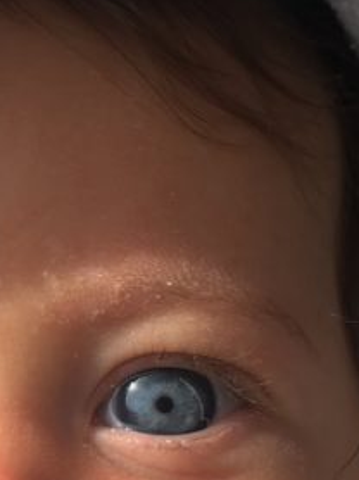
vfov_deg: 18.3
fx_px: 1482
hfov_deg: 13.6
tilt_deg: -40.0
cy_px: 330
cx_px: -14
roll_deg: +1.8
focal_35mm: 107
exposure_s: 1/120
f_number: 2.2
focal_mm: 4.15
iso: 25
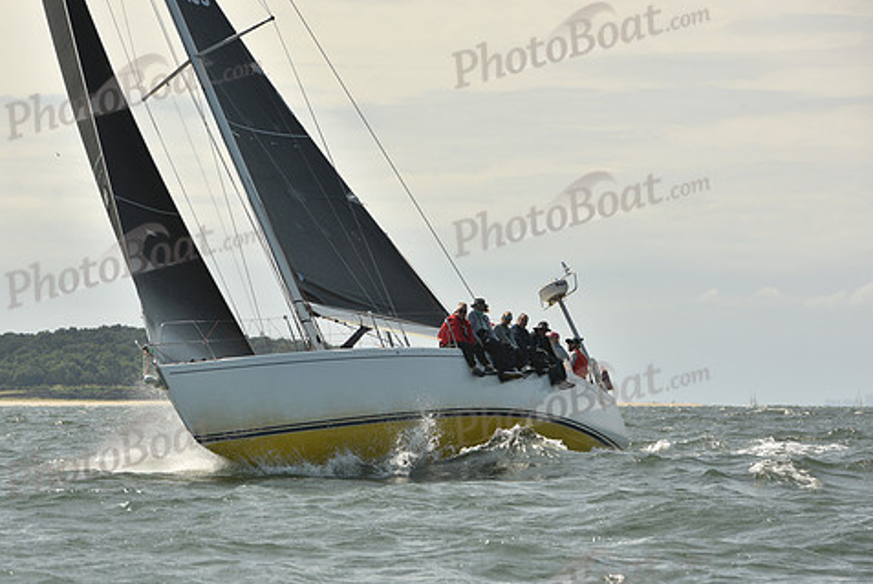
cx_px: 359
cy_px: 330
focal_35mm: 243
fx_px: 5898
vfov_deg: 5.7
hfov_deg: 8.5
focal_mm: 200
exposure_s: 1/800
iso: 250
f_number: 10
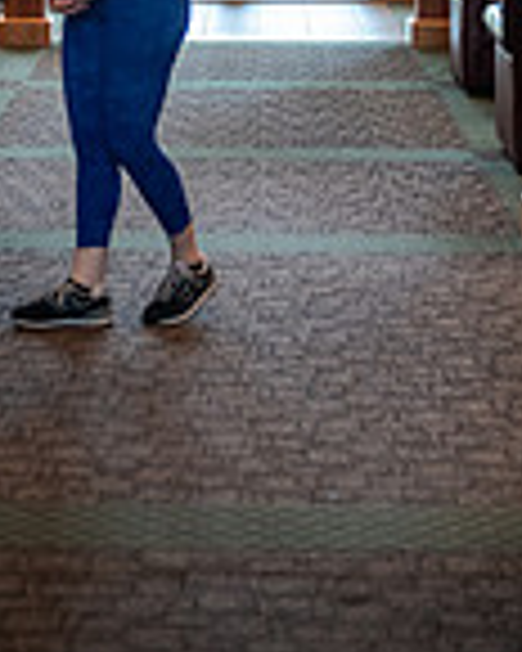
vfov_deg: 13.1
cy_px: -288
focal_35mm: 140
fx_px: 2704
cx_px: 234
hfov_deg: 11.0
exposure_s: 1/160
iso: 1000
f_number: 2.8
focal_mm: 48
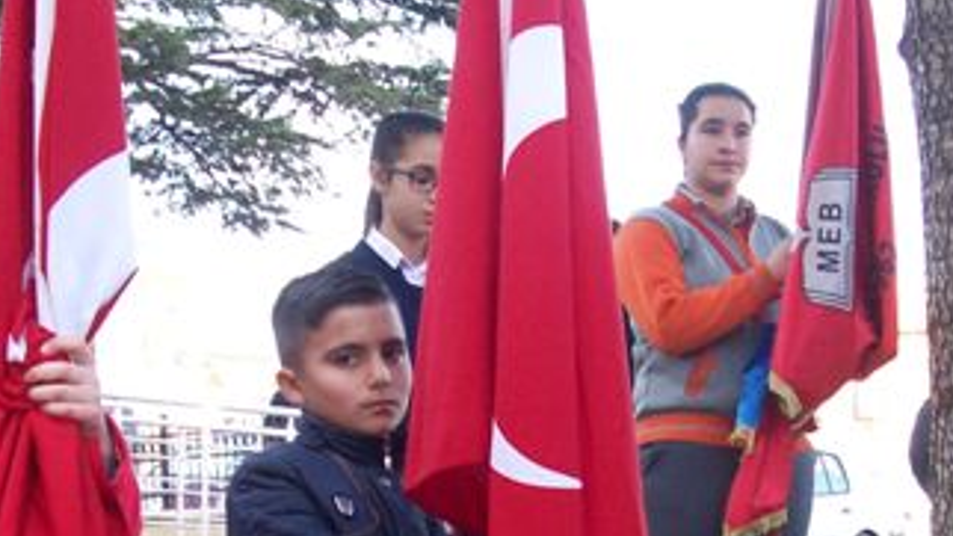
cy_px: 560
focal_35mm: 78
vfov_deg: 15.2
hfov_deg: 27.2
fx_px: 1971
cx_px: 447
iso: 80
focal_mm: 6
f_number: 2.7
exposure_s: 1/84.3
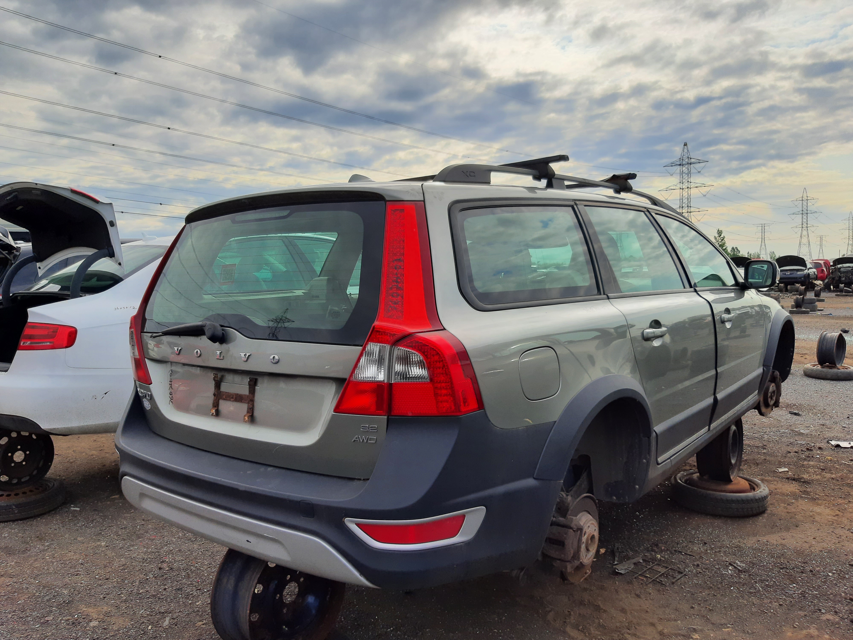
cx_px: 426
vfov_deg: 53.1
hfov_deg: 67.3
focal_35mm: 26
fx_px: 641
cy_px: 320
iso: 40
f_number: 1.7
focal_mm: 3.92
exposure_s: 1/1684
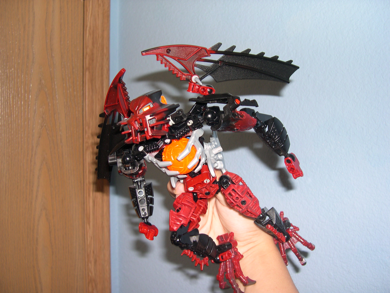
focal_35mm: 38
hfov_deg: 49.0
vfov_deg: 37.7
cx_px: 195
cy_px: 146
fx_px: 428
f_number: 2.8
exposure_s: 1/60
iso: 100
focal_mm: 8
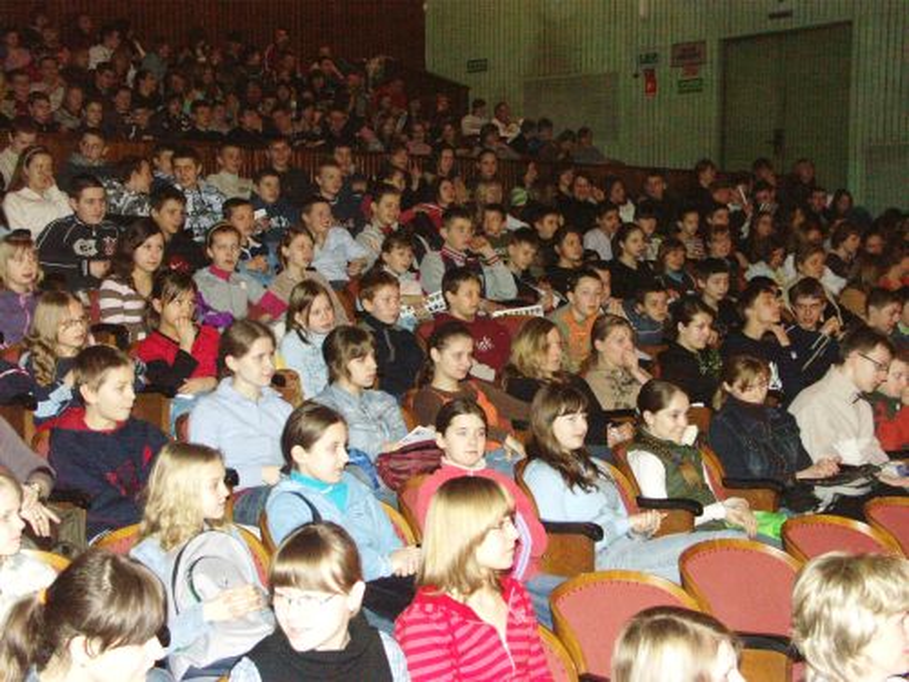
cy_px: 341
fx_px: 1155
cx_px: 454
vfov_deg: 32.9
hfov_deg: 42.9
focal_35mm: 44
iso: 200
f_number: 2.8
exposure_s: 1/50
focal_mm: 11.45
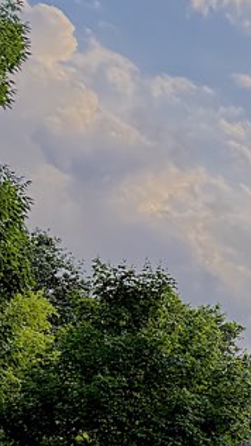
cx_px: 763
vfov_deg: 22.0
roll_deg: +0.2
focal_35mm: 91
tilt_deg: +2.0
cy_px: 500
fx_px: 1076
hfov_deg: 9.9
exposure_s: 1/476
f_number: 1.78
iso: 100
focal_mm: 6.76
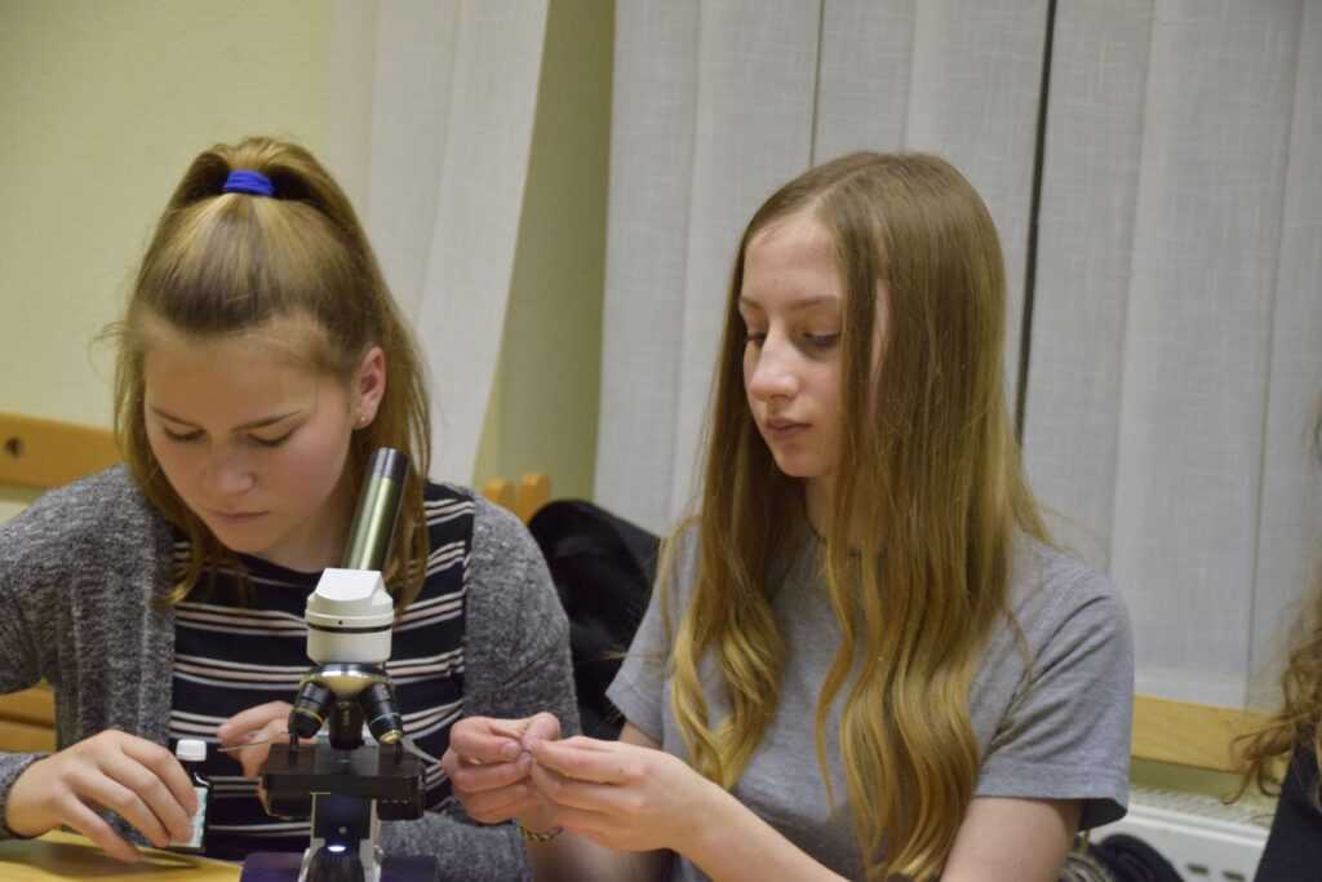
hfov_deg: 20.9
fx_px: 3581
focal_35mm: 98
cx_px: 661
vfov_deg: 14.0
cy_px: 441
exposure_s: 1/60
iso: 1000
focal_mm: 65
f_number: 5.3
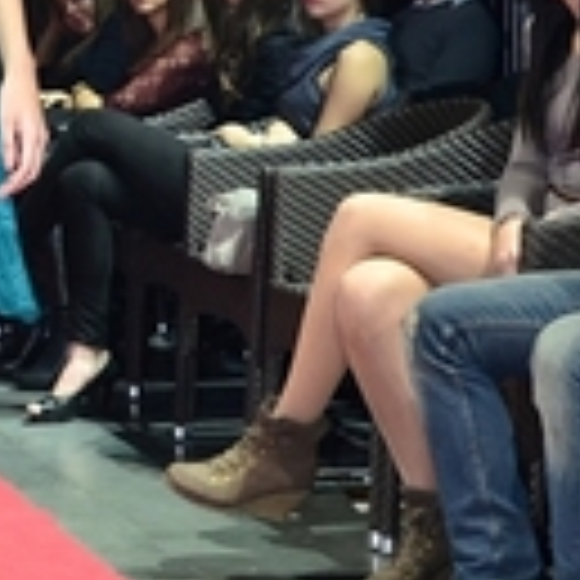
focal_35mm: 128
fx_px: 2421
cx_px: -67
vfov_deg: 13.5
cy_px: 22
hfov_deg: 13.4
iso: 800
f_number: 4
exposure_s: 1/100
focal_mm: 25
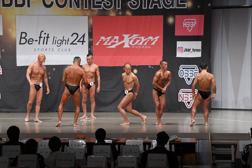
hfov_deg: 21.0
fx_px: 679
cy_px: 84
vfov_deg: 14.1
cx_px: 126
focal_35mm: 97
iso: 5000
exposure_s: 1/400
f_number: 5.6
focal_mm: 65
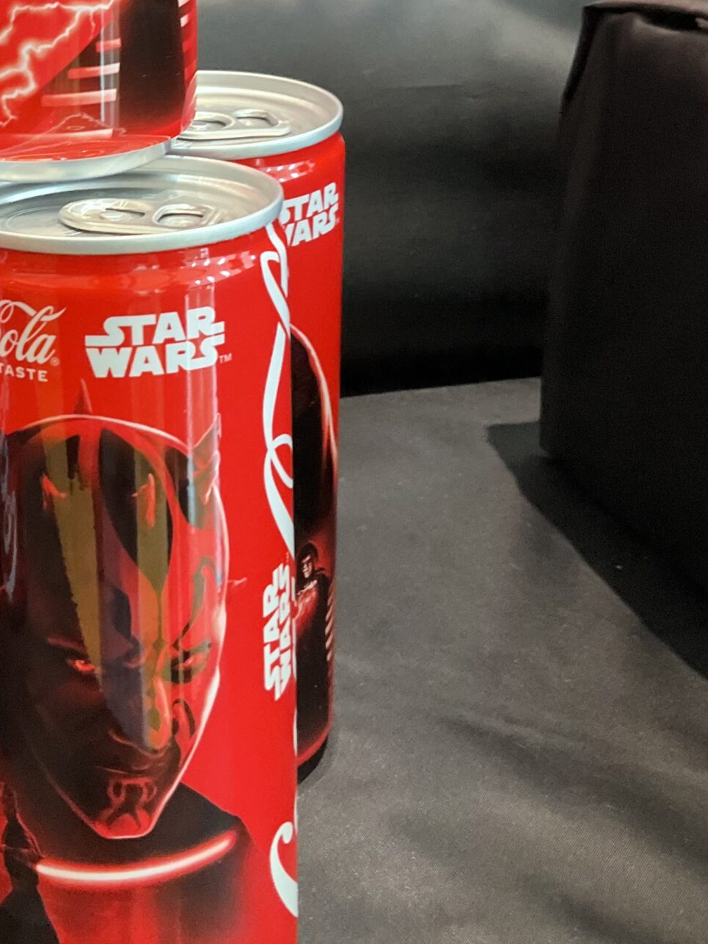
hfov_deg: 24.1
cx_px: 4
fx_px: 1582
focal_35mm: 58
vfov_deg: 32.2
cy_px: 167
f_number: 1.8
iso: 200
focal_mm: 3
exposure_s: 1/50
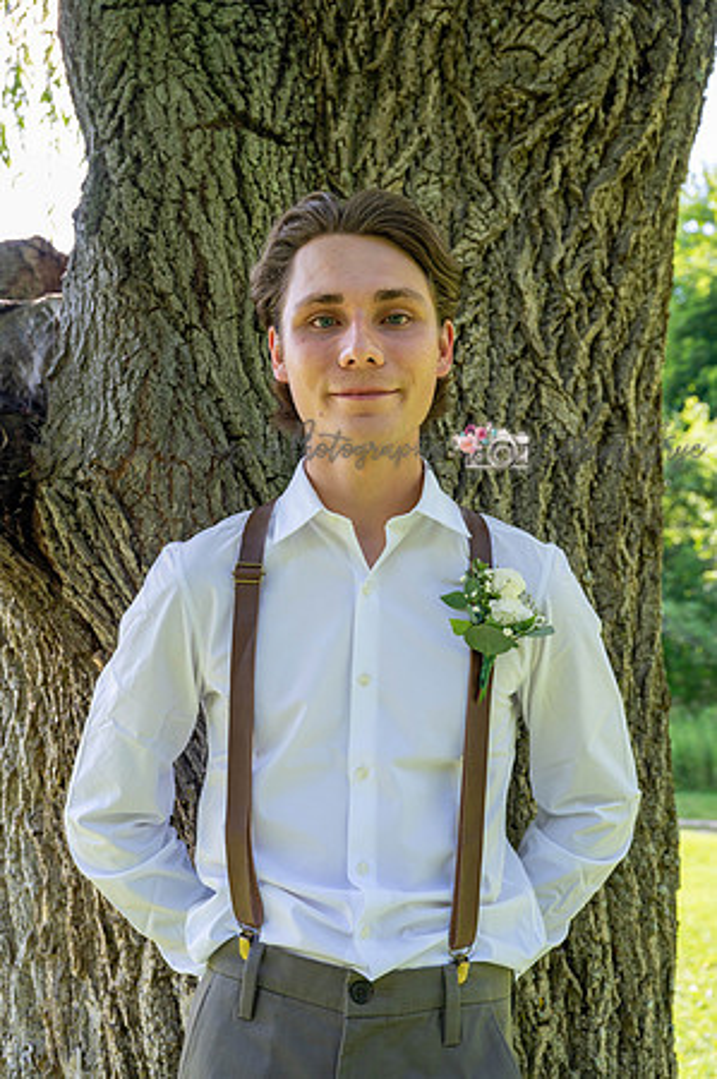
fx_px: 1003
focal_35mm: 34
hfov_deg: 39.3
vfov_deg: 56.6
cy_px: 540
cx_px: 358
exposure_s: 1/250
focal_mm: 33.5
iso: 200
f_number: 4.5
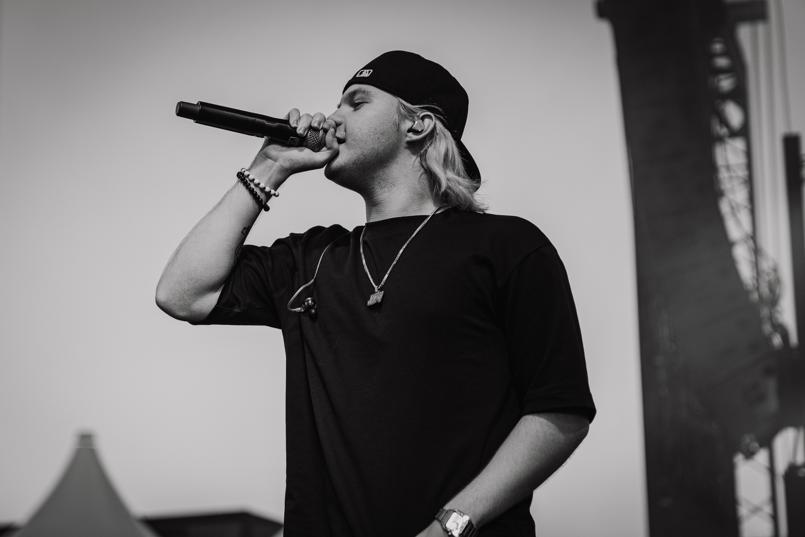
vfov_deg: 18.2
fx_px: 1679
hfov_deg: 27.0
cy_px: 241
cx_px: 407
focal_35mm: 75
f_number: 2.8
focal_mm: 68
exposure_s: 1/1250
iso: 400
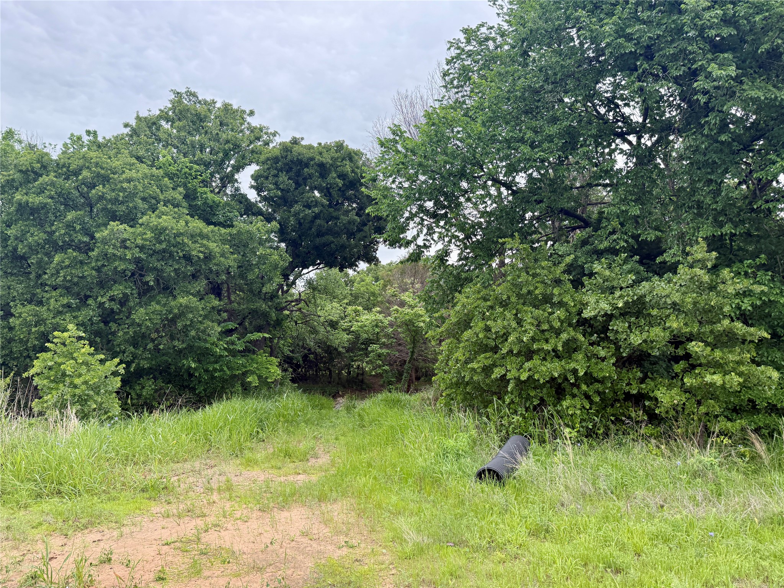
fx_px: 544
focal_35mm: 24
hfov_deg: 71.6
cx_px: 392
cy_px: 294
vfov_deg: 56.8
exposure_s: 1/888
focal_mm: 6.76
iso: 100
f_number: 1.78
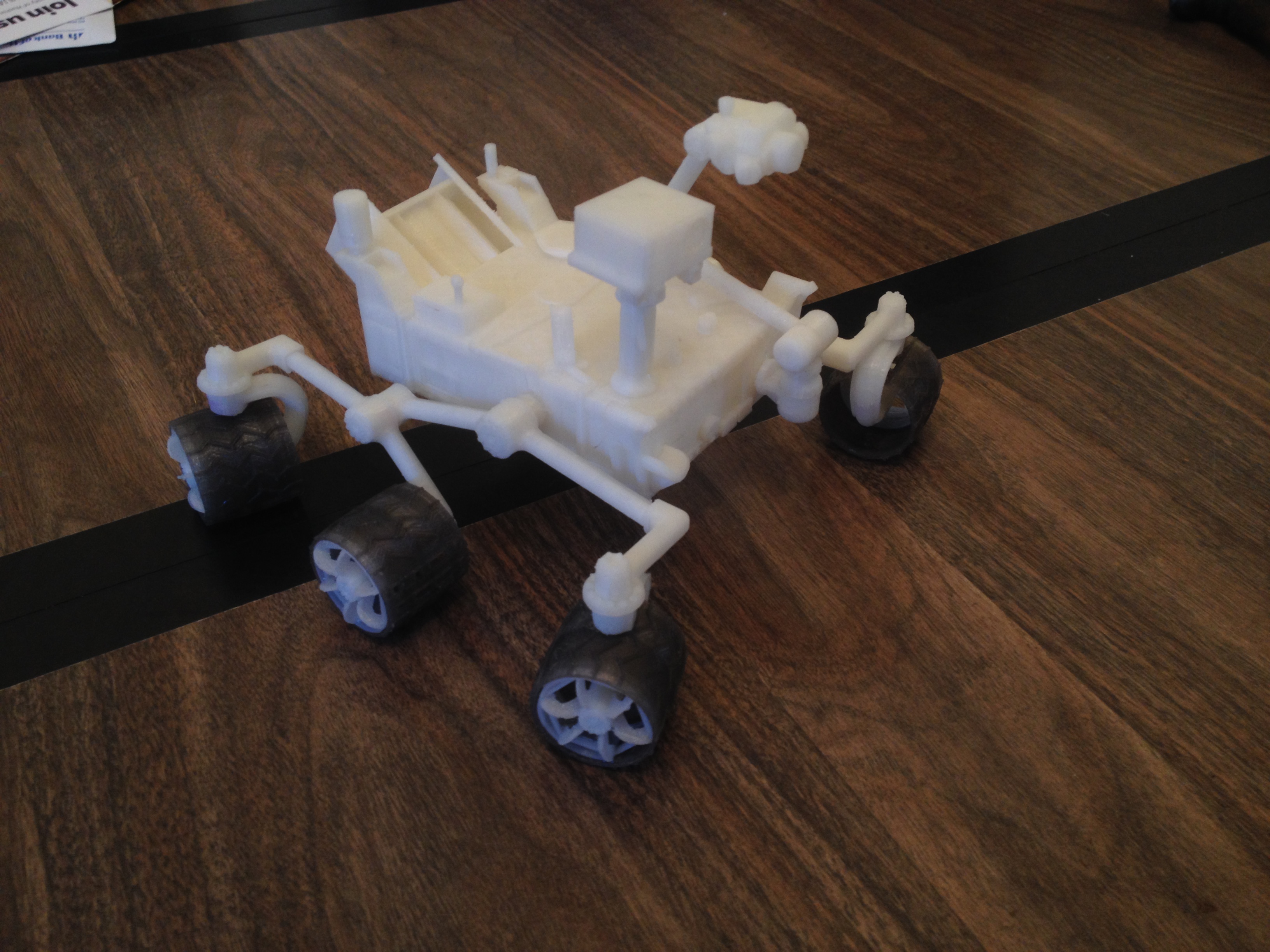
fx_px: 1284
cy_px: 476
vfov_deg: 40.7
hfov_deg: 52.6
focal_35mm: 35
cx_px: 635
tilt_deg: -40.9
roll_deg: -0.9
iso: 64
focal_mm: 4.28
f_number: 2.4
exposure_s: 1/20
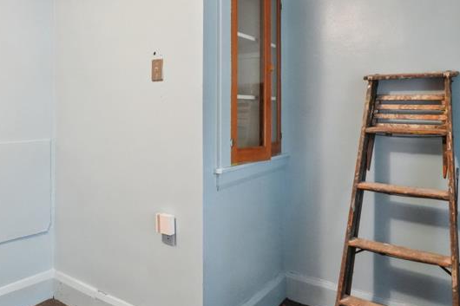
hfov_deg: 61.2
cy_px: 114
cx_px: 133
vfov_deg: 44.6
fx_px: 370
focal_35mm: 29
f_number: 8
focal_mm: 10
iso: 6400
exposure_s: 1/30
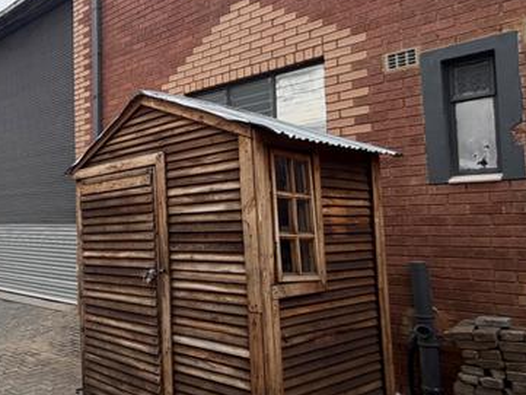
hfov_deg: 46.9
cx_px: -17
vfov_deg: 45.5
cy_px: 206
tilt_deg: +3.2
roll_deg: +0.7
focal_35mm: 31
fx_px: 471
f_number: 2.2
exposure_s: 1/770
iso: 32
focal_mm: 2.22
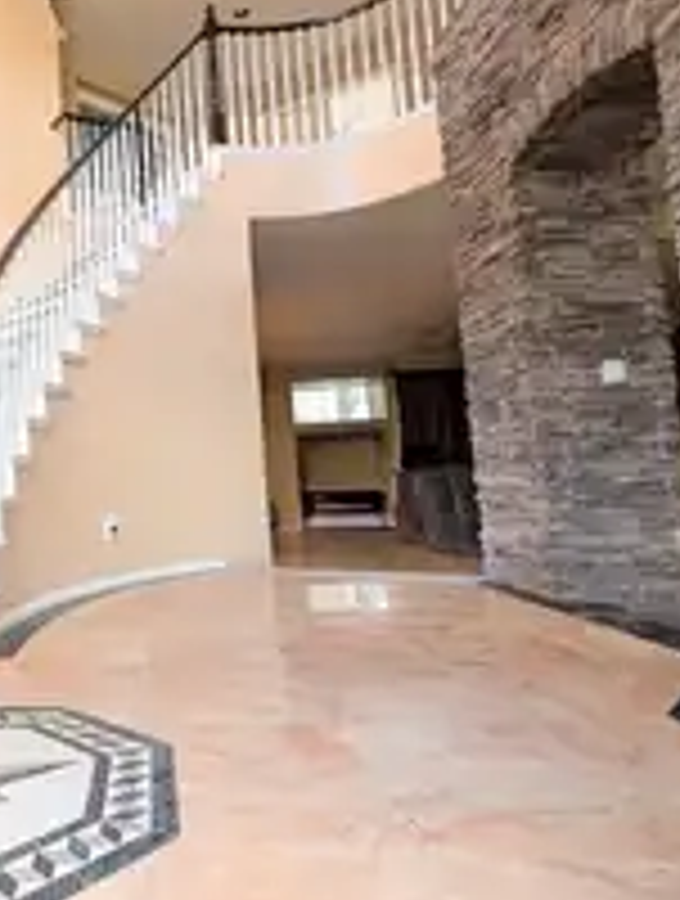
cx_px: 74
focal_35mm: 24
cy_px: 423
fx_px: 626
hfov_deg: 50.8
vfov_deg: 71.4
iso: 125
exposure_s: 1/40
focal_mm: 2.02
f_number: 1.7
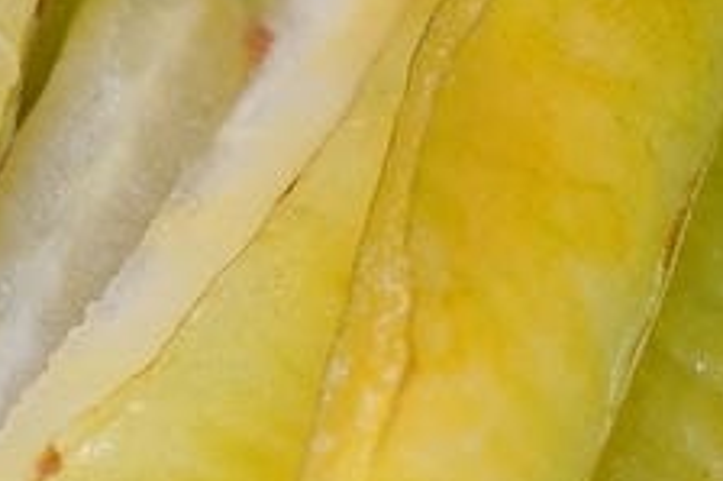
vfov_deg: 3.4
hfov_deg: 5.1
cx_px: -165
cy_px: 39
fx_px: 8067
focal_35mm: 402
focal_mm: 75
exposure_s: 1/160
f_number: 4
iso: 800
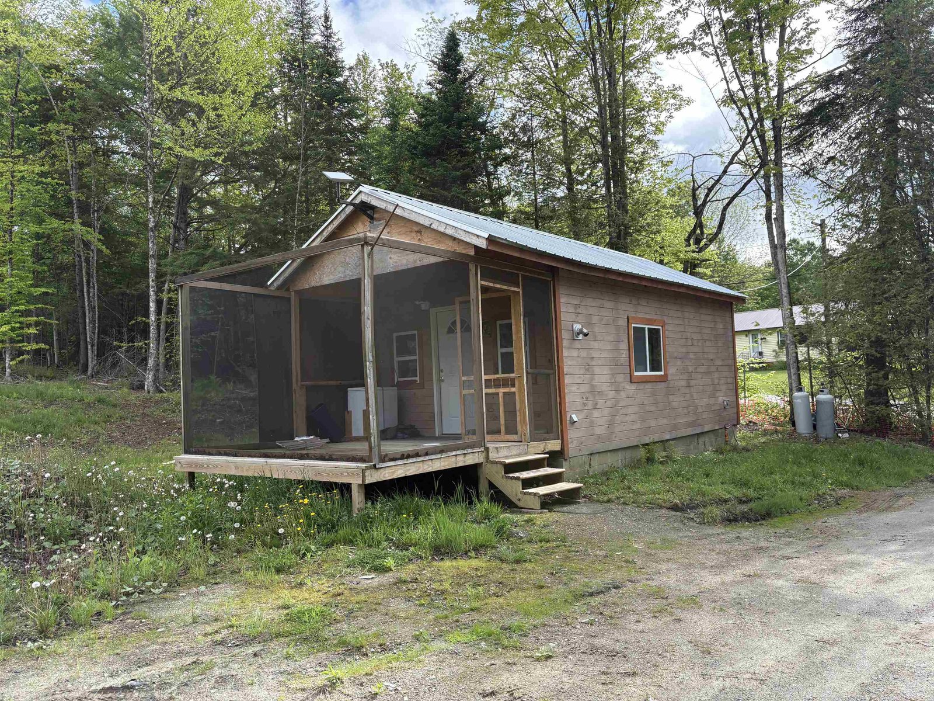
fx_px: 702
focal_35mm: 26
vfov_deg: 53.1
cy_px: 350
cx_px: 467
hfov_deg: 67.3
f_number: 1.6
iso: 64
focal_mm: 5.96
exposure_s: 1/1135
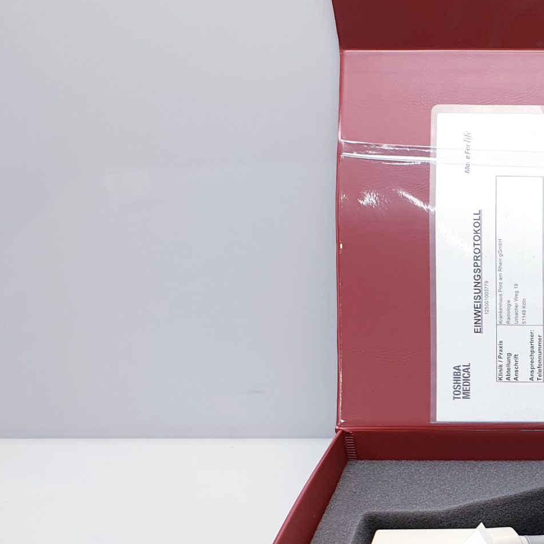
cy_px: 433
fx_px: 1102
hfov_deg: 25.0
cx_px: 655
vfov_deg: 27.2
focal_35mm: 62
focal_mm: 4.3
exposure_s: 1/100
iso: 50
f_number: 2.4
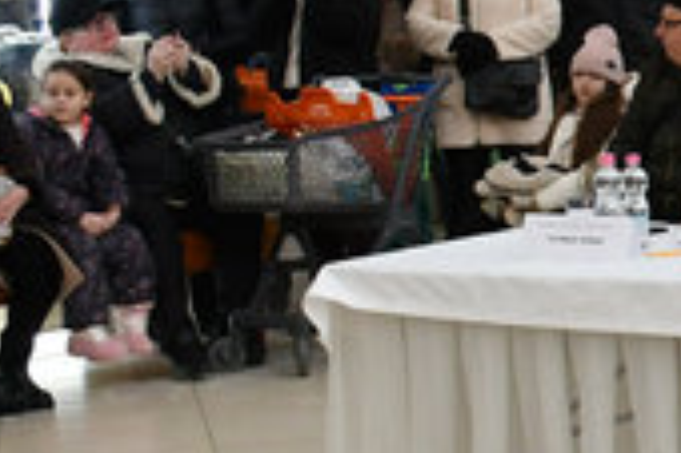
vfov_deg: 8.8
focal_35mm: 155
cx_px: 1250
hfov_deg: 12.1
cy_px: 30
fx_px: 2929
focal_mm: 22
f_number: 4
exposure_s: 1/400
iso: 1250
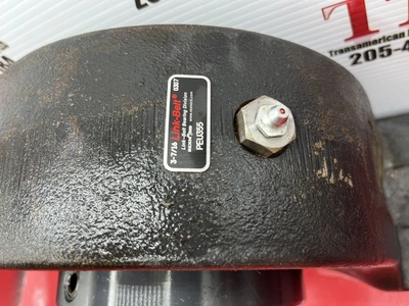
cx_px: 204
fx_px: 307
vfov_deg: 53.1
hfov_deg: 67.3
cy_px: 153
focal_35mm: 26
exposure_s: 1/143
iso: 40
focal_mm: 5.1
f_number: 1.6
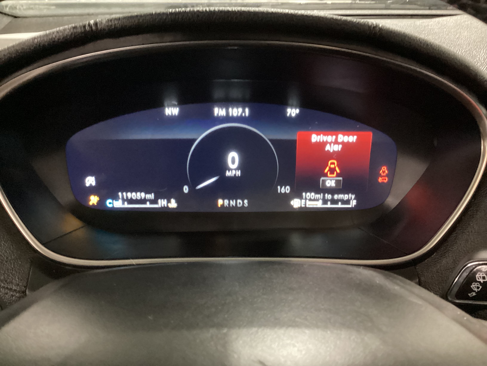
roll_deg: -1.1
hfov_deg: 58.4
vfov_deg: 45.4
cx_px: 244
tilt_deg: -26.2
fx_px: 436
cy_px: 183
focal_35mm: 31
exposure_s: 1/20
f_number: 2.4
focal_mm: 3.3
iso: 640
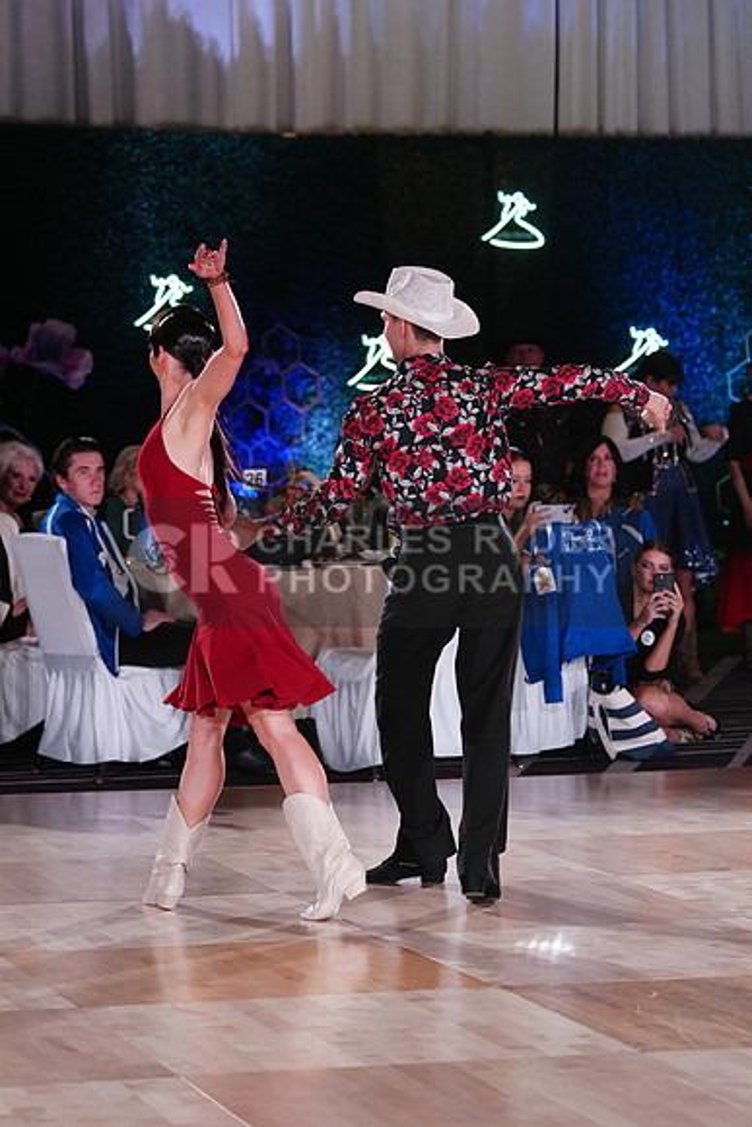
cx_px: 376
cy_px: 564
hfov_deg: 11.6
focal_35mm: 118
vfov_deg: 17.3
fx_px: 3695
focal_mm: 118
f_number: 4
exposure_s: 1/400
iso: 2500
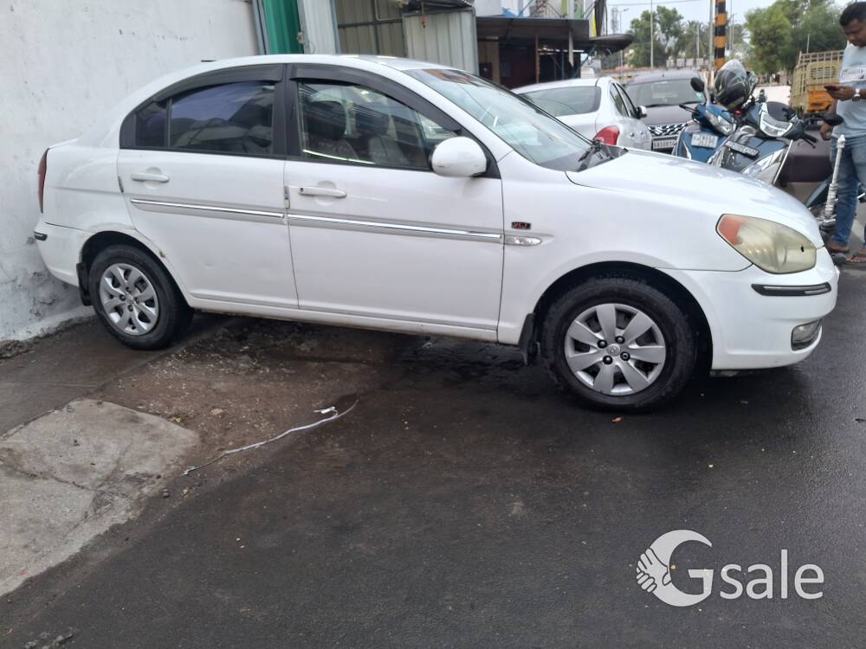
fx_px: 650
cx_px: 433
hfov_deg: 67.3
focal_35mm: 26
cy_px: 324
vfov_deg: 53.1
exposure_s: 1/50
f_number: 1.8
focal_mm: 3.98
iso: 80
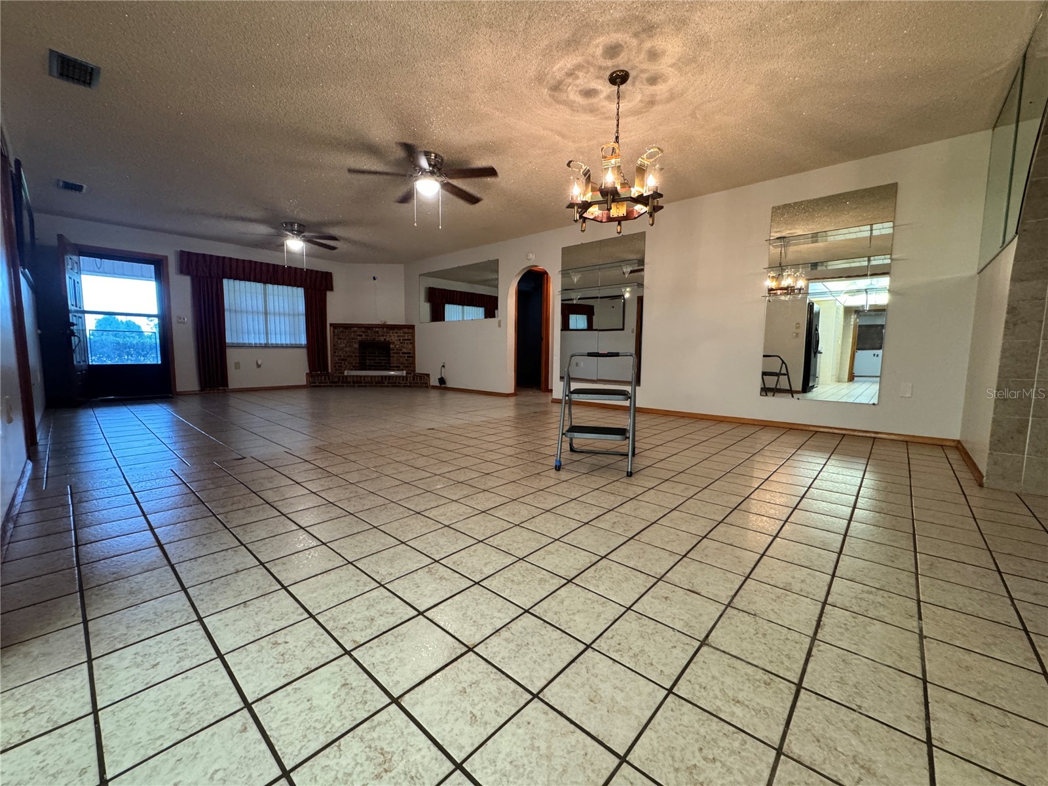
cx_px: 524
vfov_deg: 85.7
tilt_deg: -6.1
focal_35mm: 14
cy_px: 393
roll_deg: -0.5
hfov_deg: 102.1
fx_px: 424
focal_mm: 2.22
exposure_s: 1/60
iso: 500
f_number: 2.2
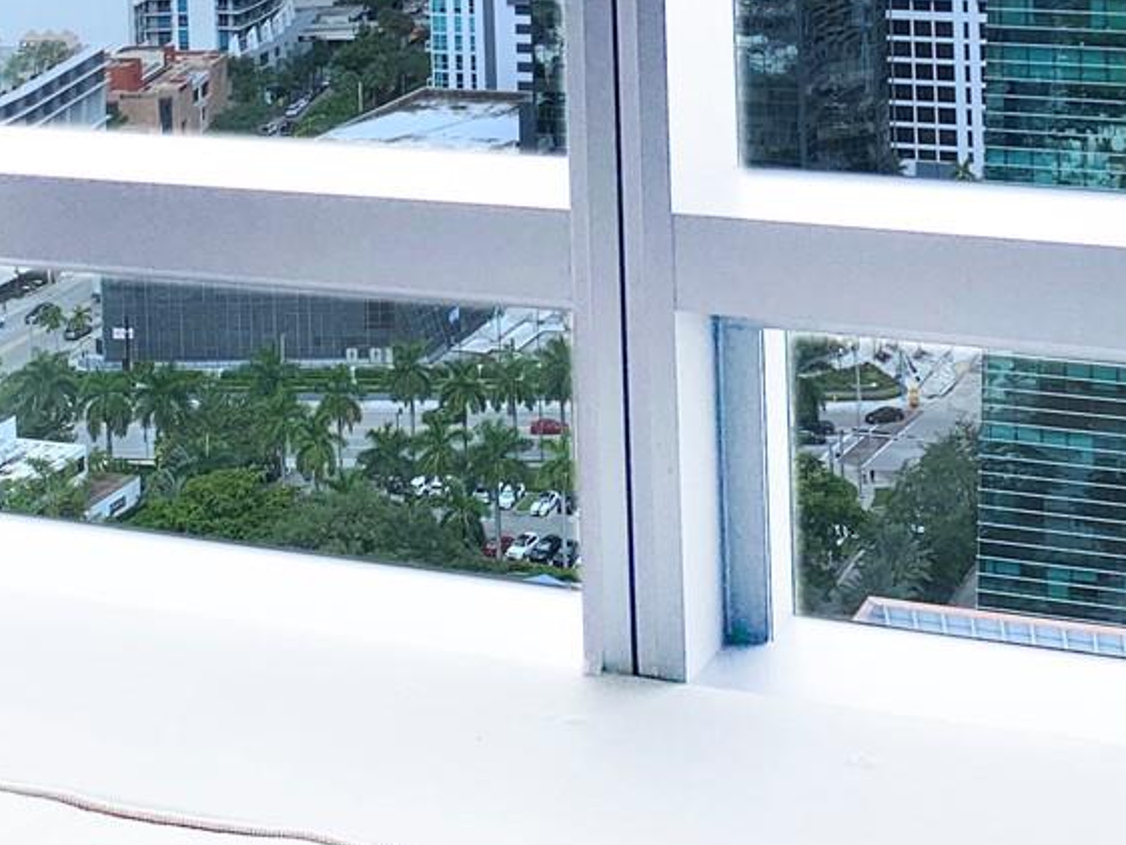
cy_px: -262
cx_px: 699
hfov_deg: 26.2
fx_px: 2408
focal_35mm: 74
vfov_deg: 18.5
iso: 25
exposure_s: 1/759
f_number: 1.8
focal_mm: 4.25
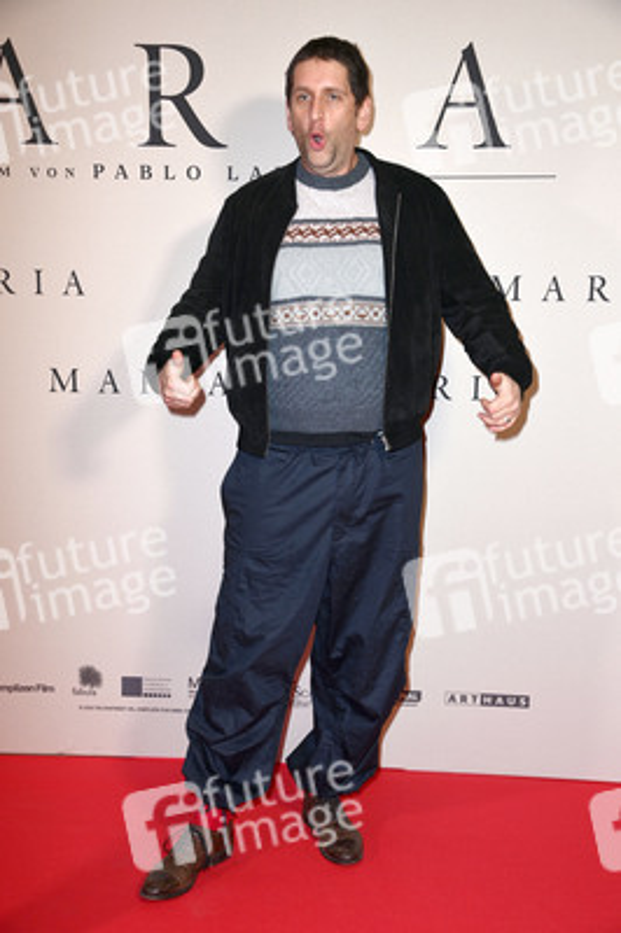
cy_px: 466
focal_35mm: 48
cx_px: 310
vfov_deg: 41.1
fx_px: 1244
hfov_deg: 28.0
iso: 640
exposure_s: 1/200
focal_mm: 48
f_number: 5.6
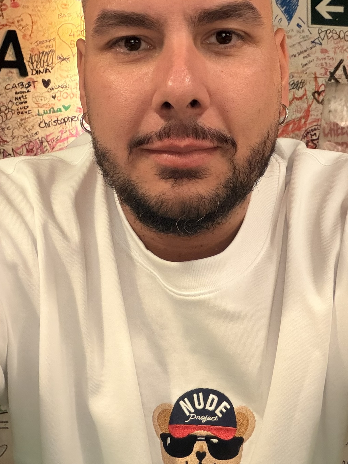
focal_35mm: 45
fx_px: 603
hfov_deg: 32.2
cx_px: 186
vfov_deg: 42.1
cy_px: 219
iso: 640
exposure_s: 1/25
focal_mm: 2.71
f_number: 1.9
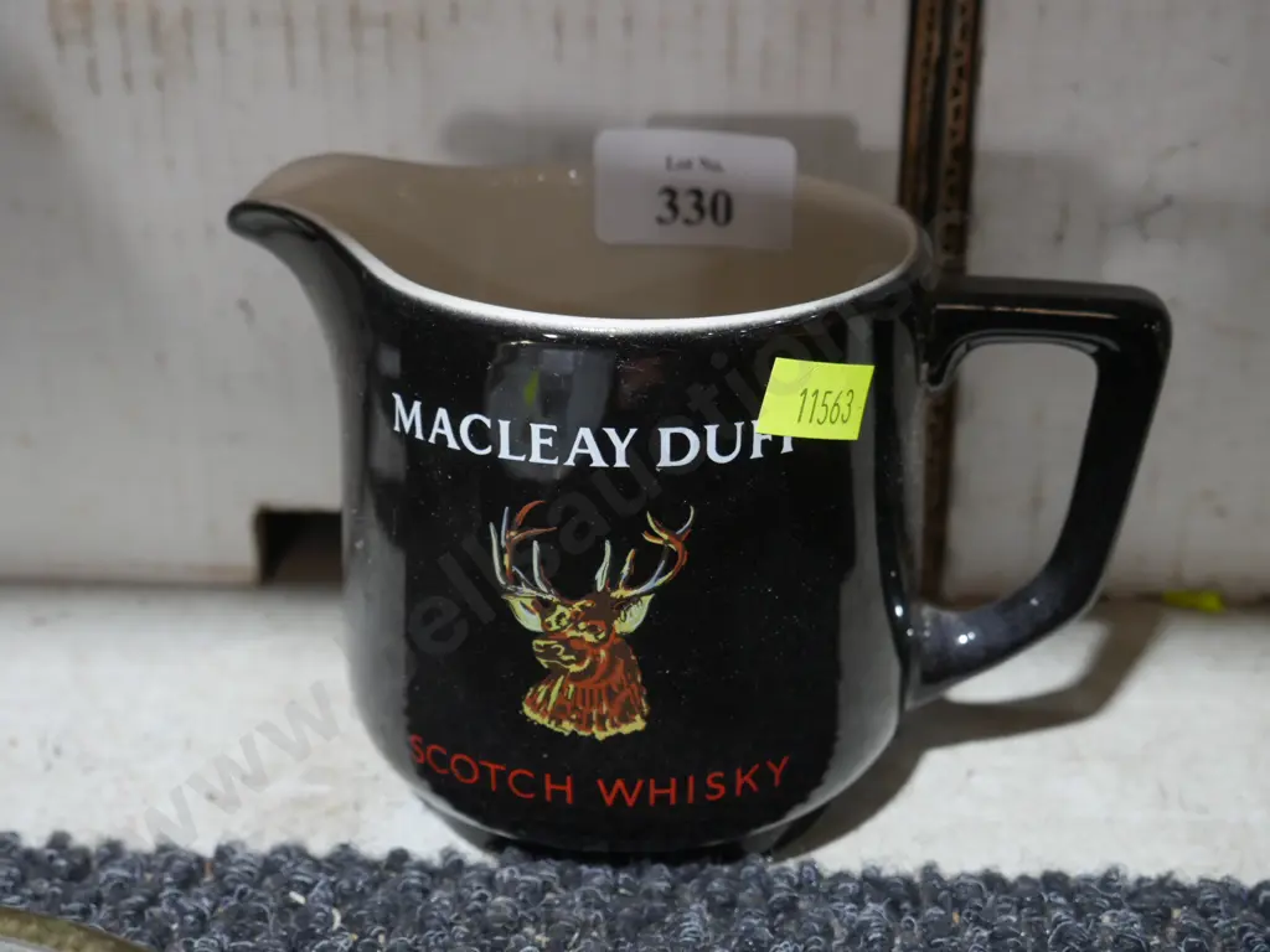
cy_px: 476
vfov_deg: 30.3
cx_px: 635
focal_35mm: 48
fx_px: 1761
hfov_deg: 39.7
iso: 1250
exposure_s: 1/60
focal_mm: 24
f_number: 5.2
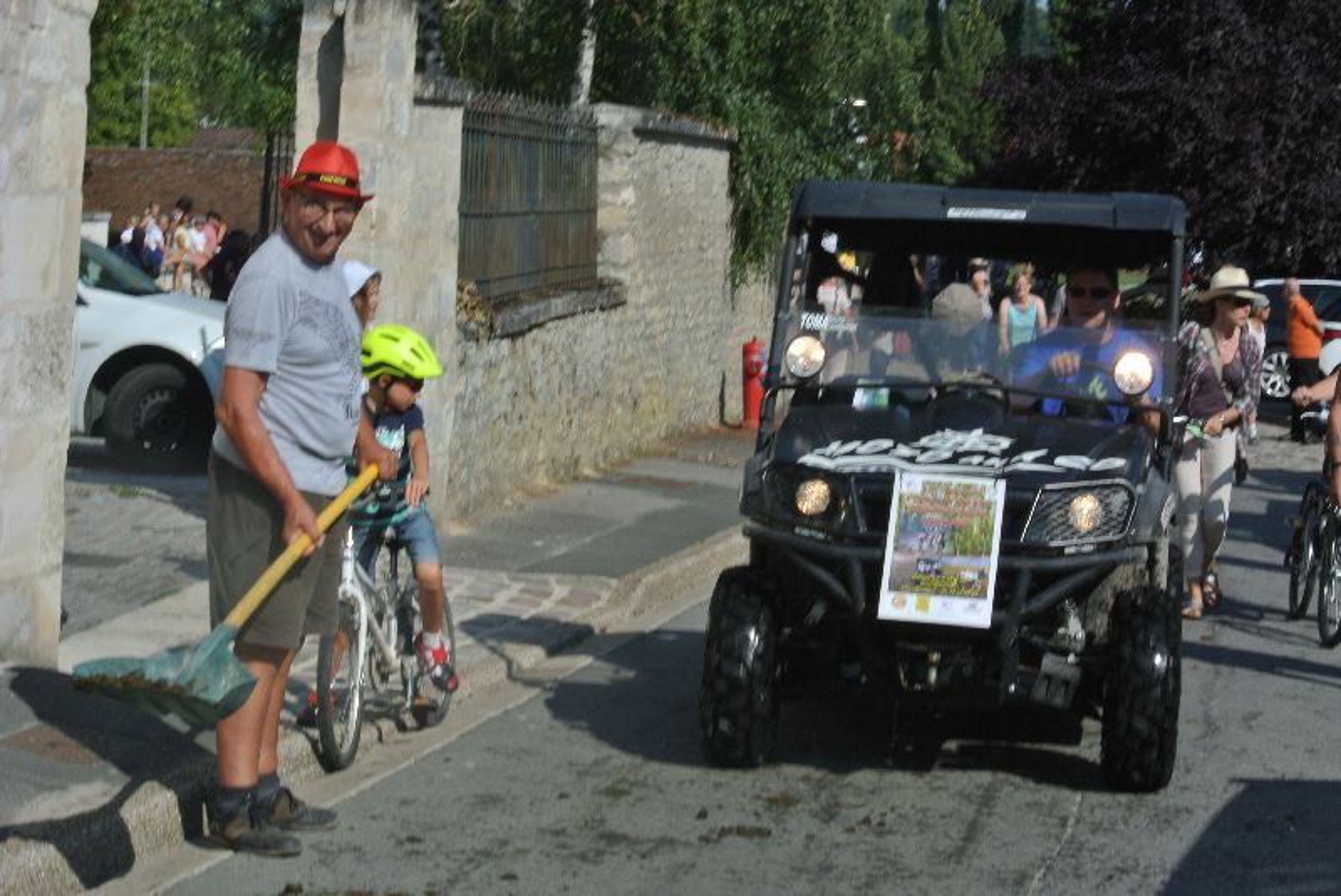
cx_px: 670
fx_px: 3020
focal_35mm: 81
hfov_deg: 25.0
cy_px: 448
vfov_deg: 16.9
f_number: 16
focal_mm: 30
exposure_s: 1/100
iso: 100
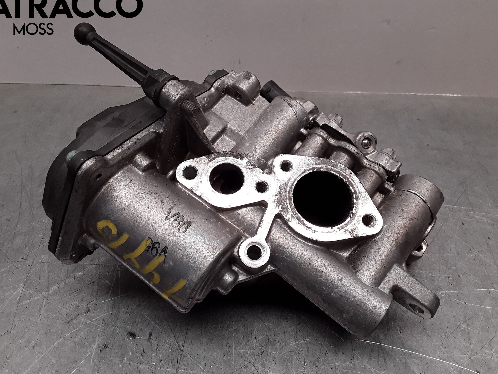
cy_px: 184
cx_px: 246
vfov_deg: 48.2
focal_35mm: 29
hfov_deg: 61.7
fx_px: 417
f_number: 1.9
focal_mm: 2.91
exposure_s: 1/104
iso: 40
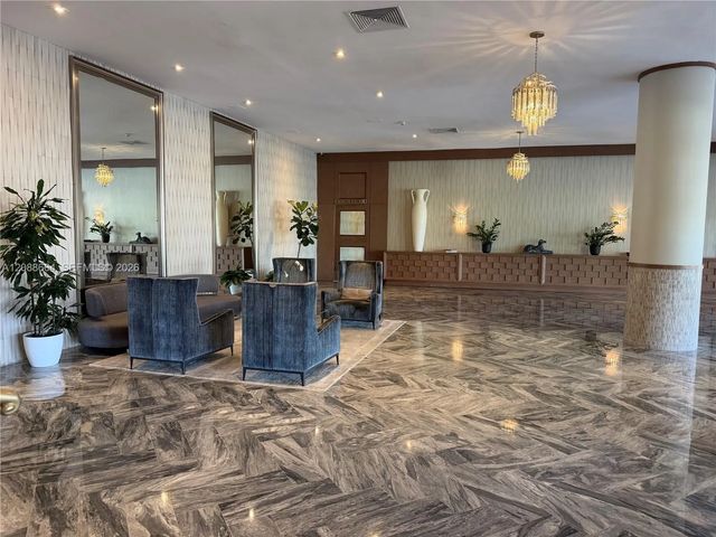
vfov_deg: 56.8
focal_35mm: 24
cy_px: 268
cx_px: 358
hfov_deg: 71.6
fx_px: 496
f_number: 1.78
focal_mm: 6.76
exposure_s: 1/60
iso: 250
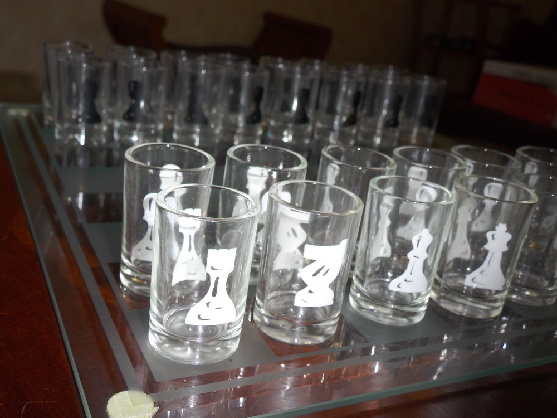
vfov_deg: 37.7
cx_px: 278
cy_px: 209
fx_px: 611
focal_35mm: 38
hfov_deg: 49.0
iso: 100
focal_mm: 6.8
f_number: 3.3
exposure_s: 1/50
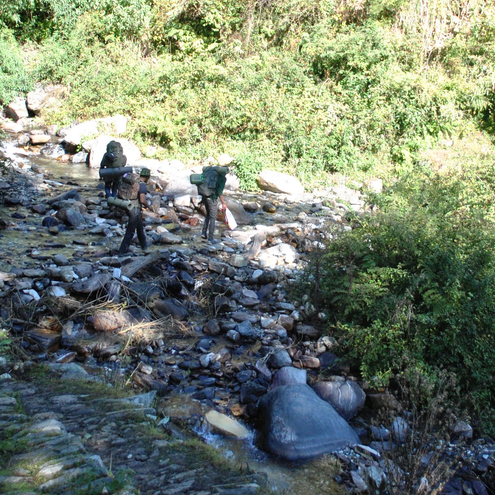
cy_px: 160
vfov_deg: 31.4
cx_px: 271
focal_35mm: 54
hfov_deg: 31.6
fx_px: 874
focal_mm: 18
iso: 360
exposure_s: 1/500
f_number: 3.5
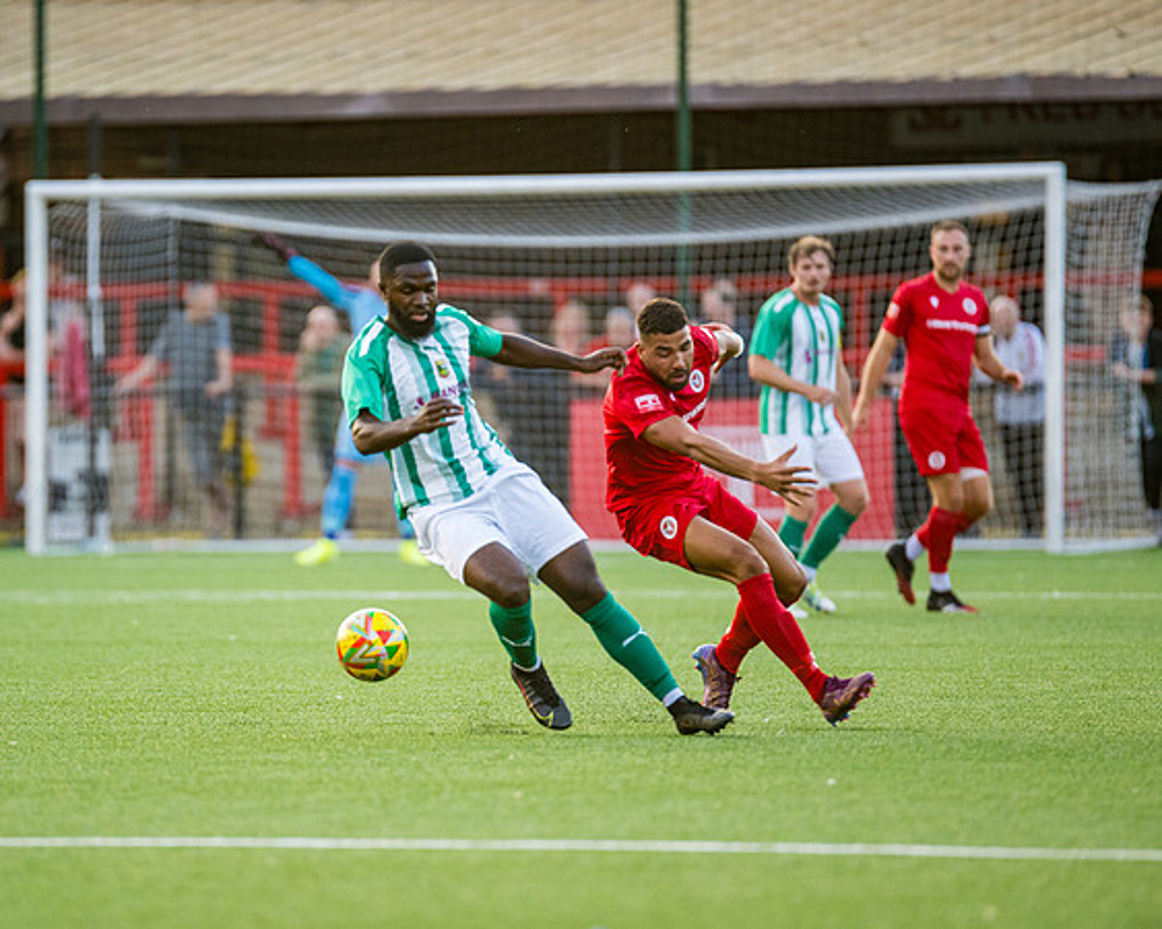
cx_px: 421
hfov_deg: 5.1
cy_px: 450
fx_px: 13125
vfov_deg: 4.1
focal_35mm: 382
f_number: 2.8
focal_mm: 300
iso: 1250
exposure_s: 1/1000
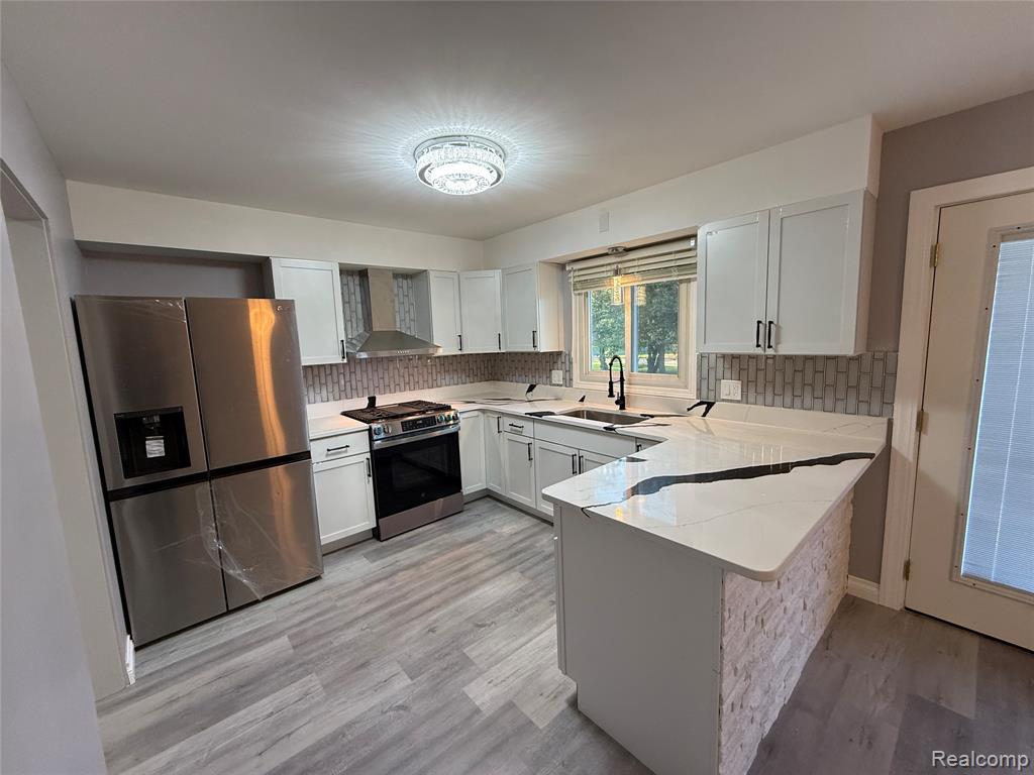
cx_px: 517
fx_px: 418
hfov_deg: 102.1
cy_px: 388
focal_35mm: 14
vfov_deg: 85.7
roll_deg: +1.3
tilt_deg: -6.4
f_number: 2.2
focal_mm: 2.22
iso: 200
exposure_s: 1/120
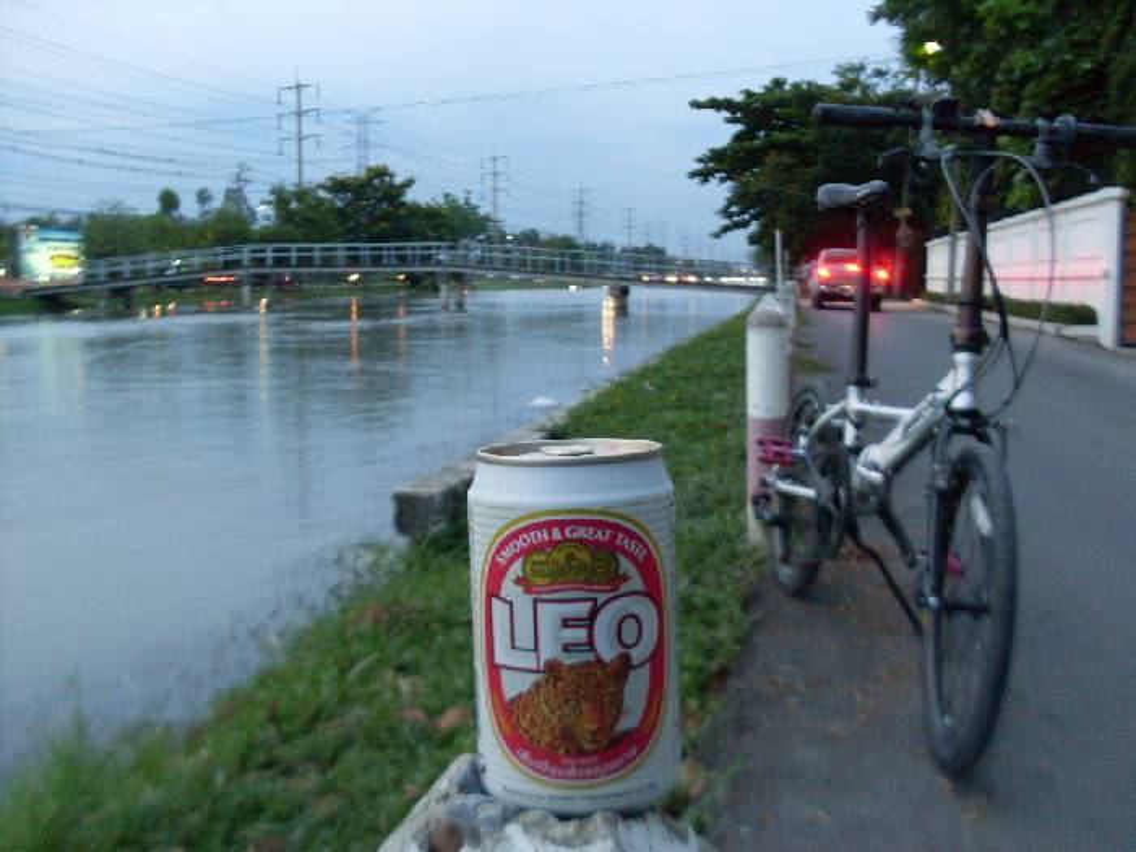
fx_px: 1247
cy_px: 426
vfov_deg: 37.7
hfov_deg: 49.0
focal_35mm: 38
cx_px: 568
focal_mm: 6.3
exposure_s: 1/10
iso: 200
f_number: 2.8
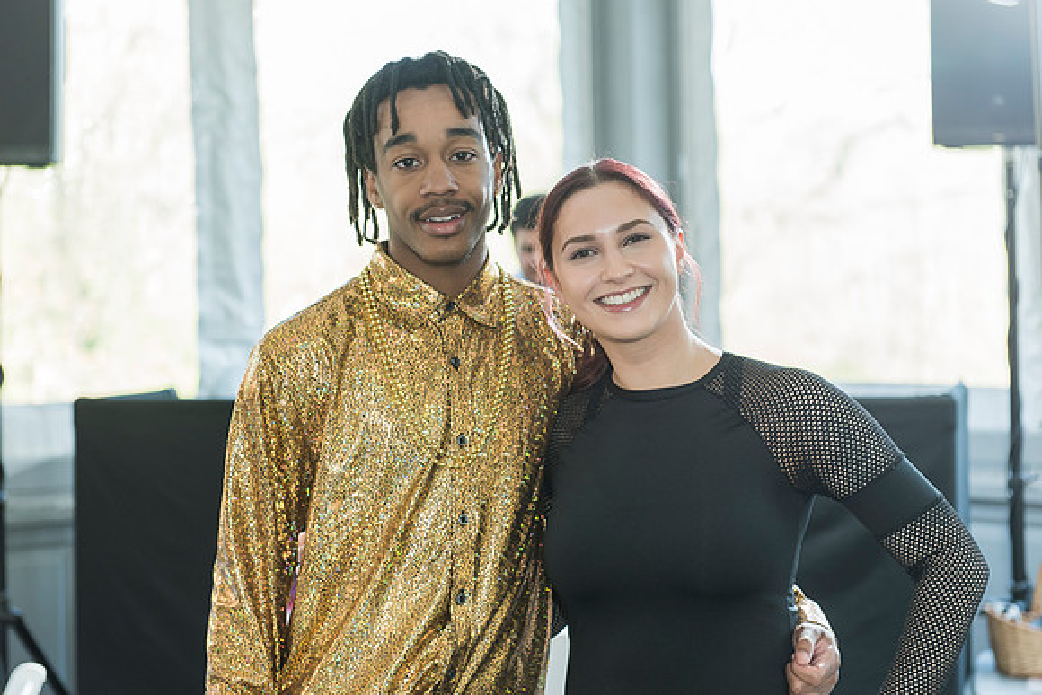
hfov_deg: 27.0
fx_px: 2169
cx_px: 523
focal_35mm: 75
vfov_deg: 18.2
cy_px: 323
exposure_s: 1/160
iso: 400
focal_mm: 70
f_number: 4
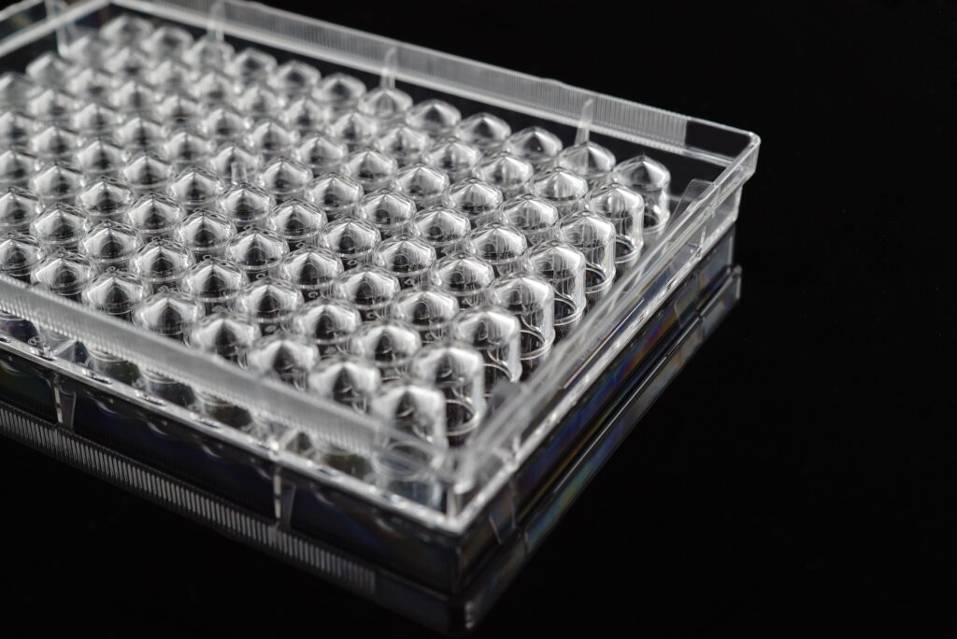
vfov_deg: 26.5
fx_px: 1356
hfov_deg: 38.9
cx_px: 478
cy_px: 320
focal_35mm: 51
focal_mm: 34
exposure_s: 1/160
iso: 1000
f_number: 6.3
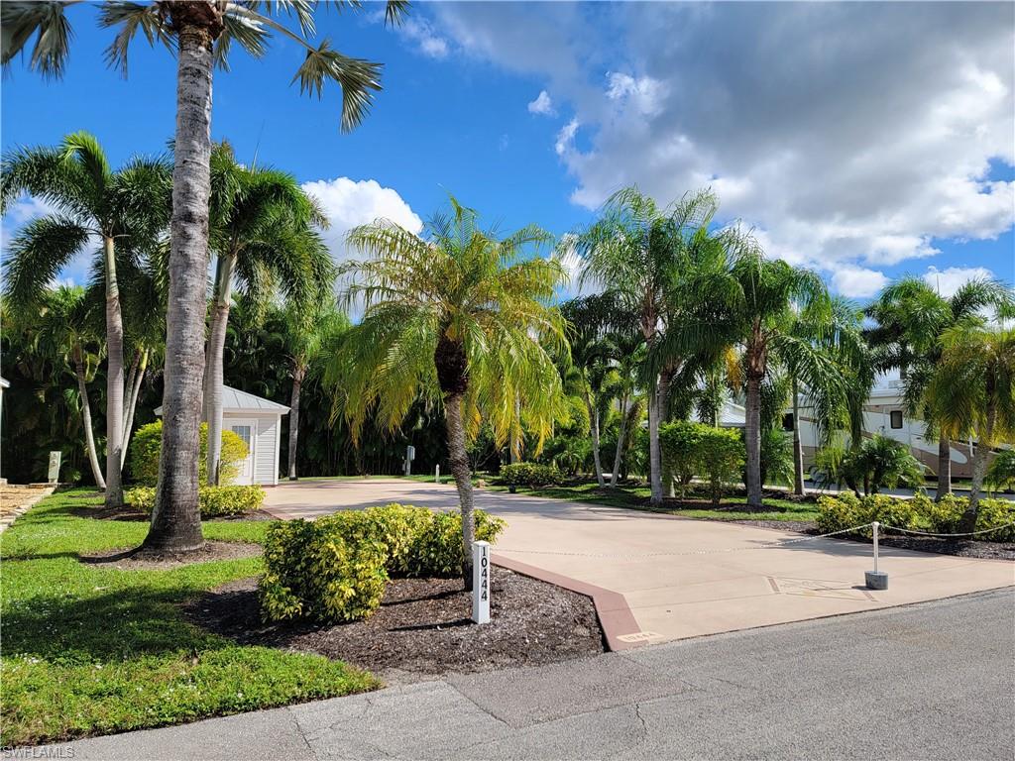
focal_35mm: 24
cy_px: 380
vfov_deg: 56.8
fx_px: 704
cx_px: 508
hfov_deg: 71.6
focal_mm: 6.7
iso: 16
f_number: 1.8
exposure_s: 1/919
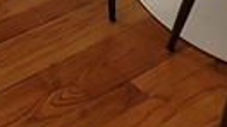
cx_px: -186
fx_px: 662
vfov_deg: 7.4
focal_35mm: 110
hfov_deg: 16.3
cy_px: -400
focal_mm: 2.2
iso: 125
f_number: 2.2
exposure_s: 1/60
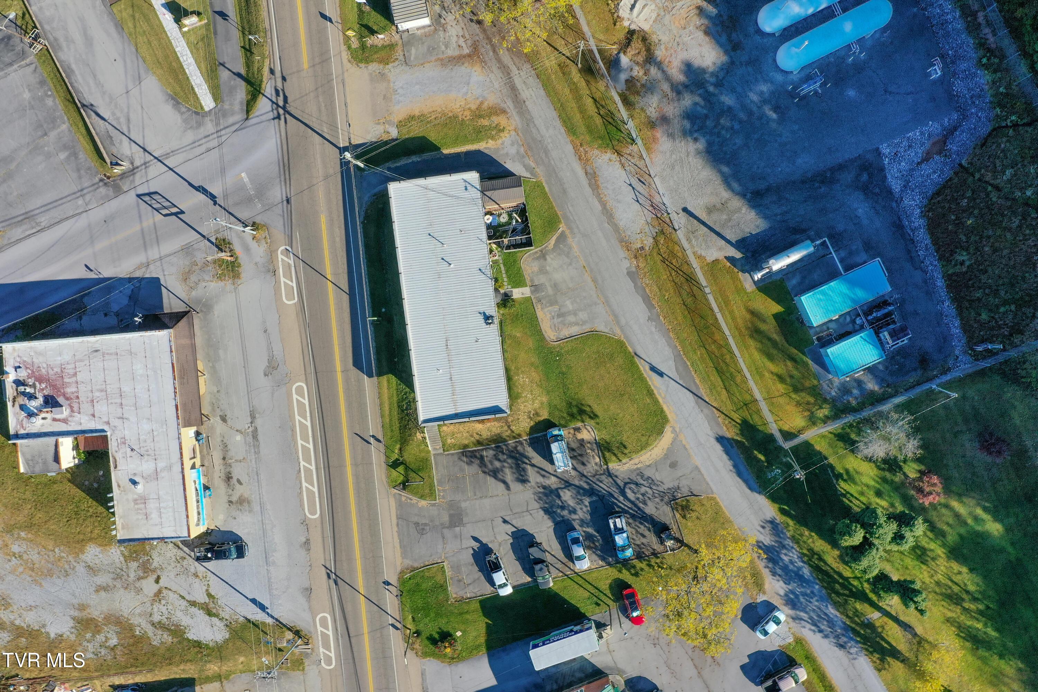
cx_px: 519
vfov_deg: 46.4
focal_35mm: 28
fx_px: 807
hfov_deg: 65.5
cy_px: 346
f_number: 5
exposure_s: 1/240
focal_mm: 10.26
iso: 100
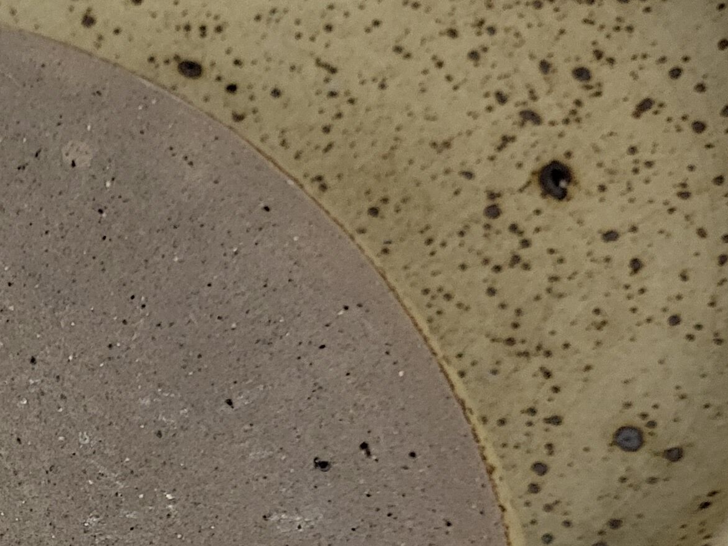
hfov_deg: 20.4
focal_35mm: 89
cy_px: 785
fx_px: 1871
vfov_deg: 15.5
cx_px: -180
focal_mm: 5.4
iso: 320
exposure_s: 1/100
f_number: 1.8
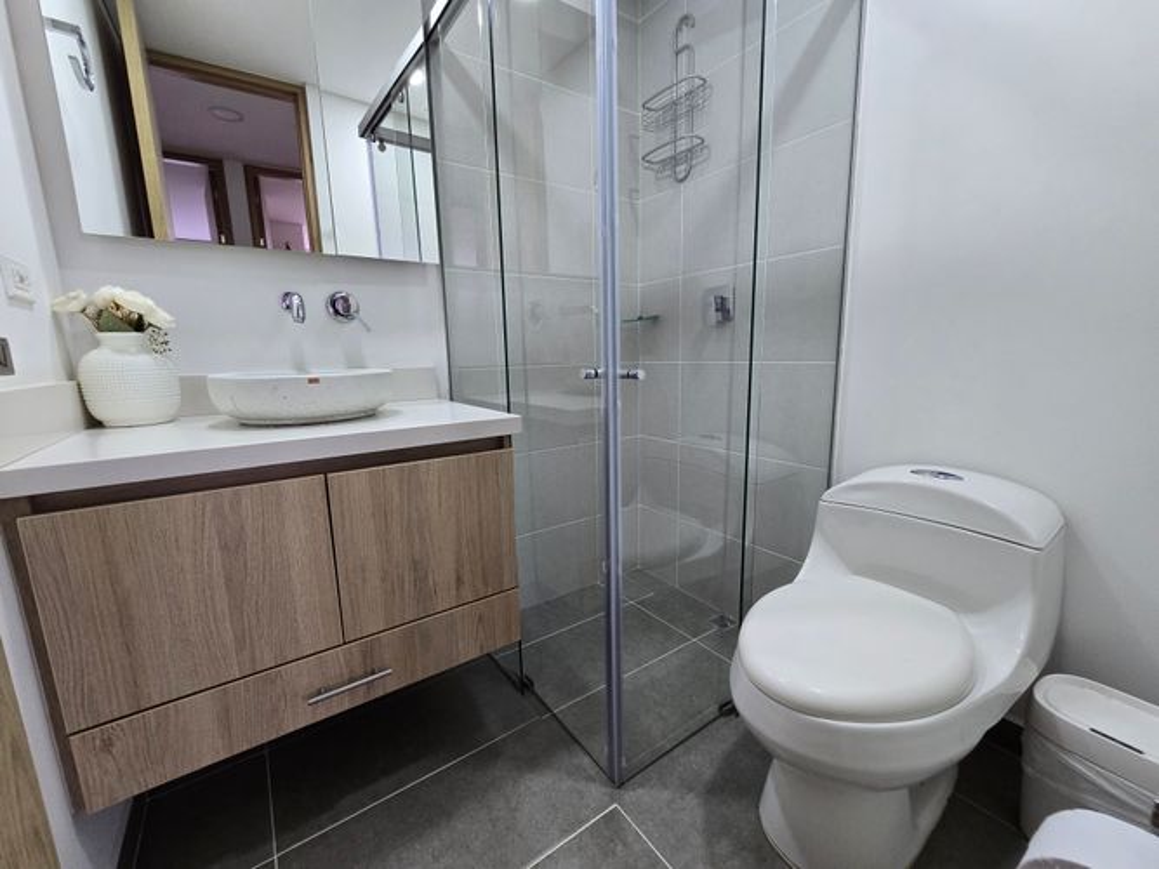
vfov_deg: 89.9
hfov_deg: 106.2
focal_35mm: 13
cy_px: 434
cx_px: 580
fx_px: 435
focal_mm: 2.2
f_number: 2.2
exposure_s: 1/60
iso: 200
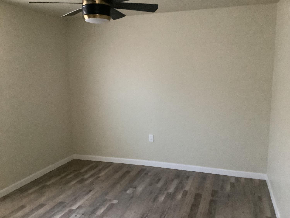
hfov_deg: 58.4
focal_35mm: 31
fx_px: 260
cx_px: 145
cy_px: 109
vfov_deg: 45.4
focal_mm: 3.3
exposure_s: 1/24
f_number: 2.4
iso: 640
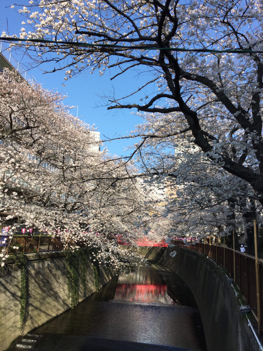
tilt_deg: +11.3
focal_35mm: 31
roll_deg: -4.8
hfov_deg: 45.4
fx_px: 314
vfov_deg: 58.4
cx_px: 132
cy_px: 176
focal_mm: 3.3
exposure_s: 1/815
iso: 25
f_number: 2.4
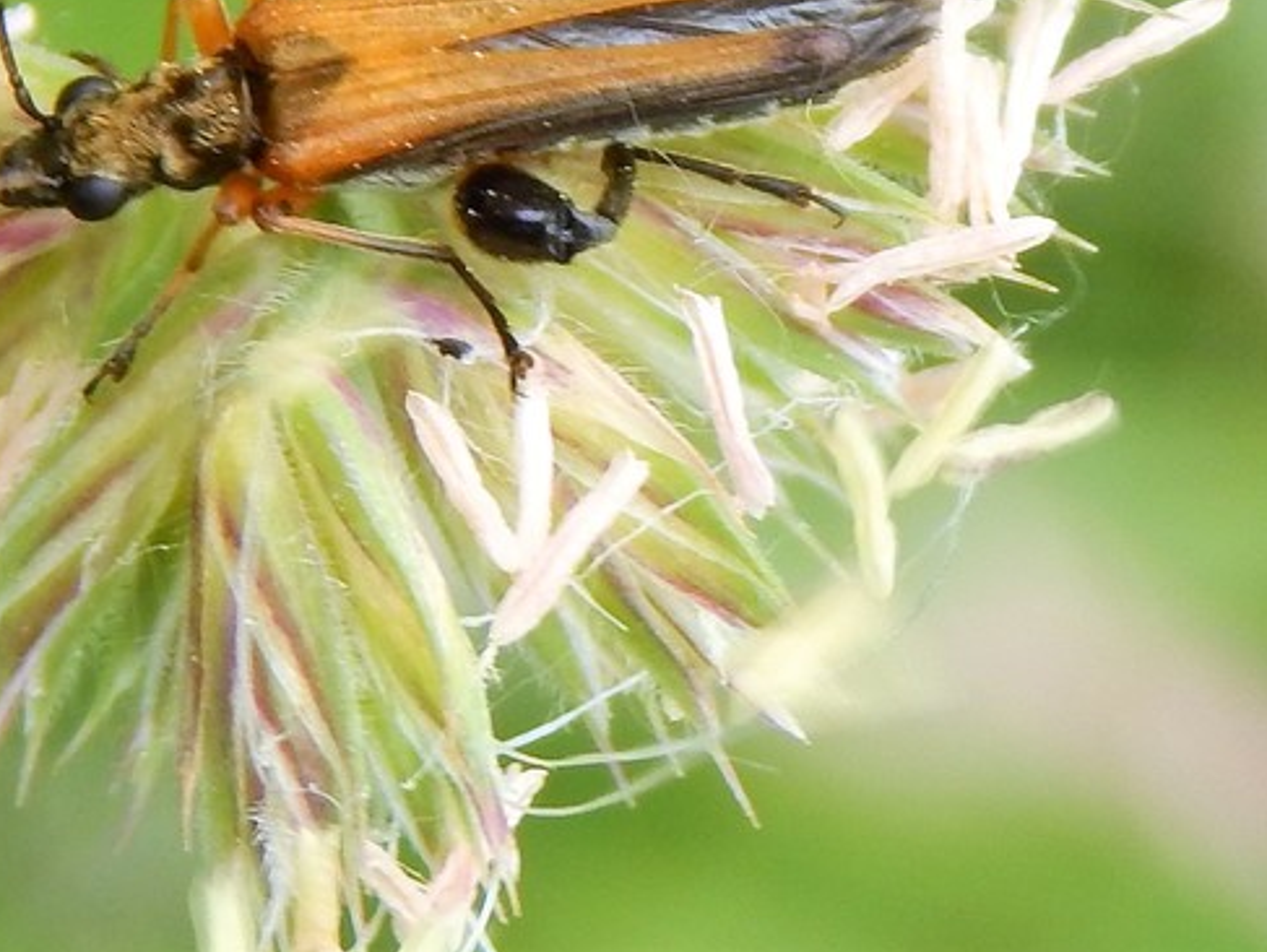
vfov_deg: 8.1
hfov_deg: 10.9
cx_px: 618
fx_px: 6666
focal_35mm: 182
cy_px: 127
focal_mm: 18.7
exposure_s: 1/125
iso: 125
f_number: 4.5
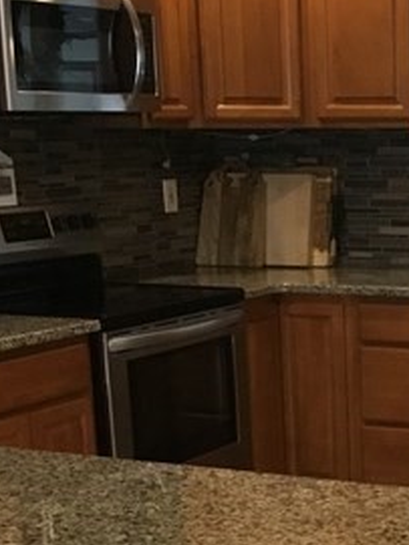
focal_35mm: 88
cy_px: 461
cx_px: 461
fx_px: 1387
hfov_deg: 16.2
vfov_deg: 21.9
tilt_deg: -13.0
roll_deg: +1.7
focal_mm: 3.3
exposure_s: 1/30
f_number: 2.4
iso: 200
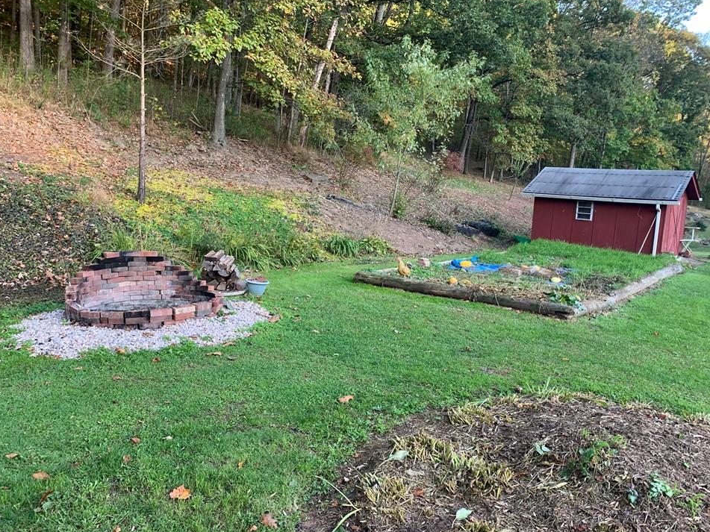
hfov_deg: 63.4
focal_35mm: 28
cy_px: 272
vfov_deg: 49.7
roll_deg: -1.6
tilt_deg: -11.3
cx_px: 364
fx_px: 574
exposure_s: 1/121
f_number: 1.8
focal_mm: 4.25
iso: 50
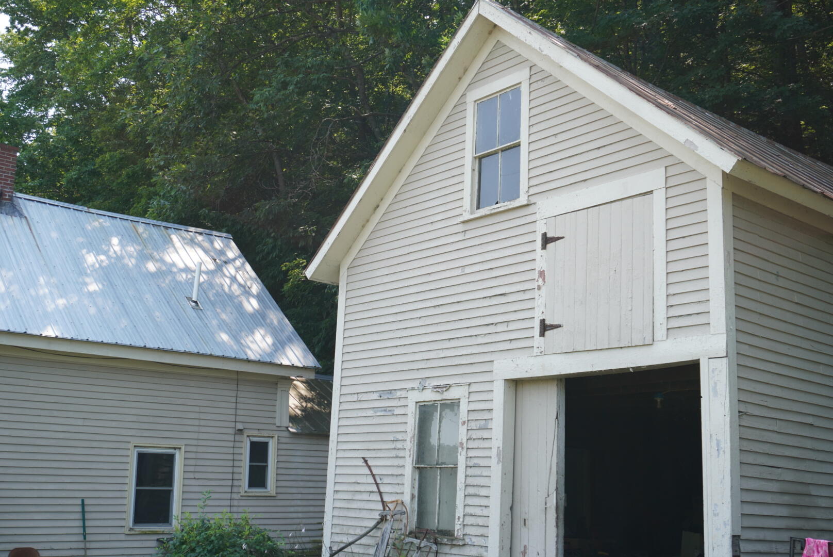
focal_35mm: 42
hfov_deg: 46.4
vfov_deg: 31.9
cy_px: 278
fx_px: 972
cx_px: 416
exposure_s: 1/160
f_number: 5.6
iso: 100
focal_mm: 28
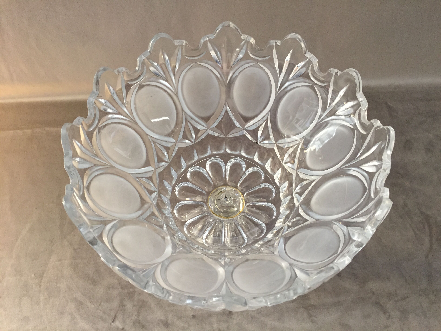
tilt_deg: -58.1
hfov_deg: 61.7
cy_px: 166
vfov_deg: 48.2
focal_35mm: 29
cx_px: 220
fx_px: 369
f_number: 2.2
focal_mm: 4.15
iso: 200
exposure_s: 1/33
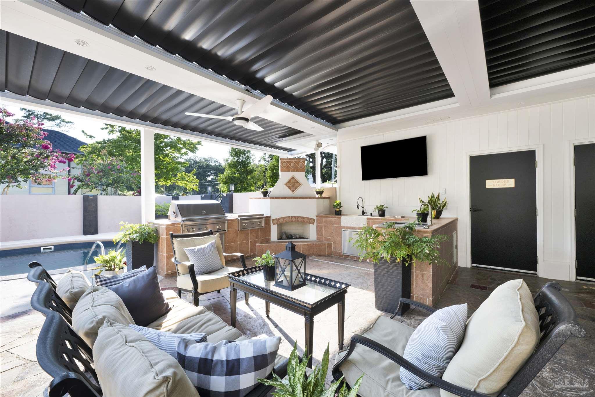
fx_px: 240
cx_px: 298
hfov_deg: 102.3
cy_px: 198
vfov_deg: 79.2
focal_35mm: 14
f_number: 11
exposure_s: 1/60
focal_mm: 14.5
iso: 400
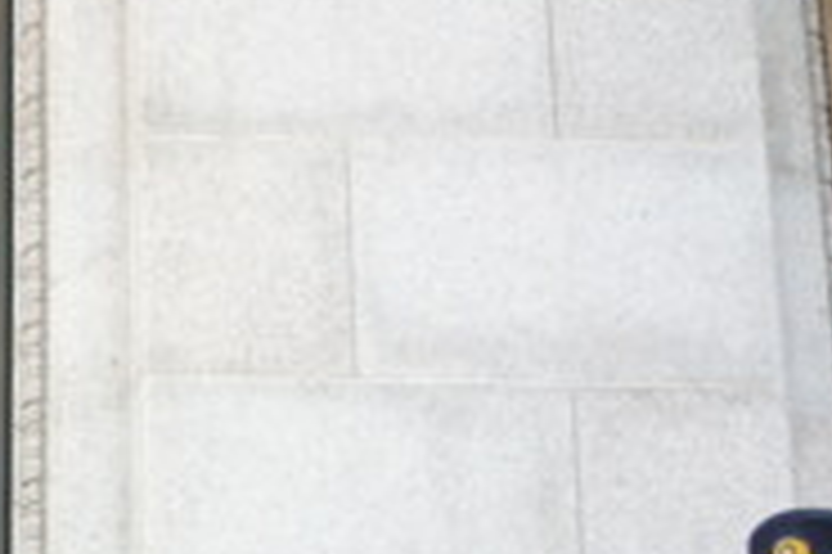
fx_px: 1755
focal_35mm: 76
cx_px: -171
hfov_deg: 24.2
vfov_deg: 17.1
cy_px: 658
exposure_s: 1/200
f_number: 3.5
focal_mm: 5.2
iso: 200
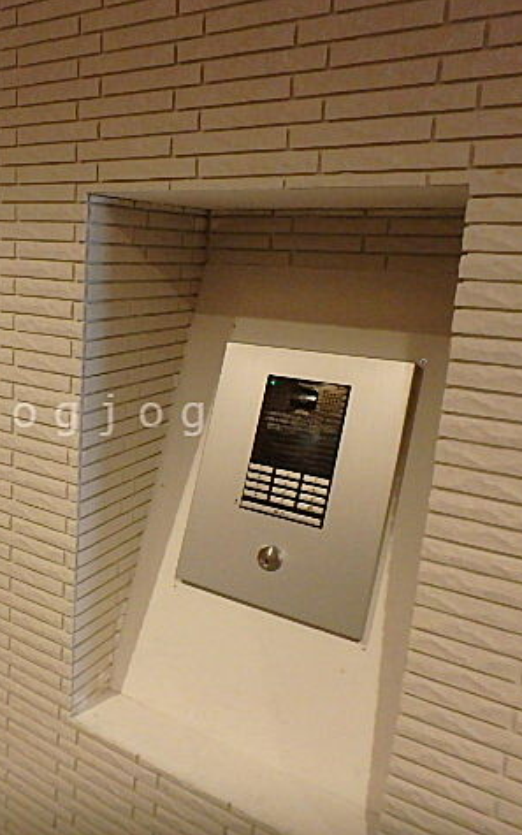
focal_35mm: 30
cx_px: 93
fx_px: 683
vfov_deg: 62.9
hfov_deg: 39.9
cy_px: 415
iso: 640
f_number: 3.5
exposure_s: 1/30
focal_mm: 3.7
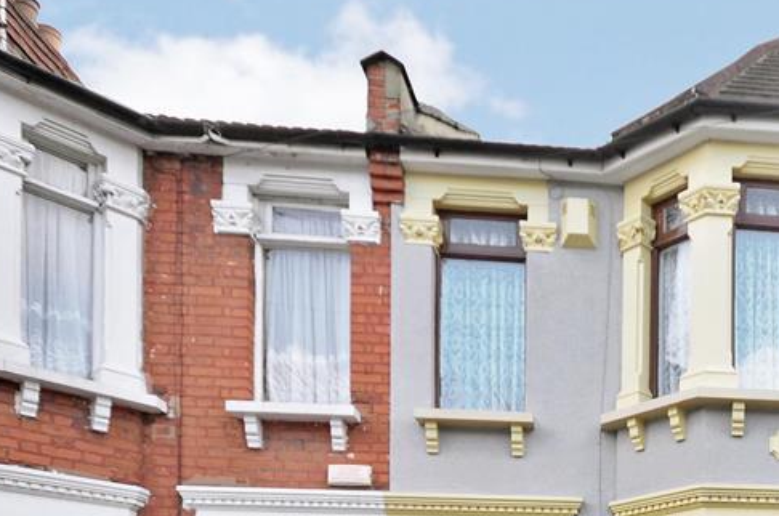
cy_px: 521
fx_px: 887
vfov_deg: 30.1
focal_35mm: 41
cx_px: 721
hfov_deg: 42.9
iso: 200
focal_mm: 13
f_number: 5.6
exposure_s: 1/125
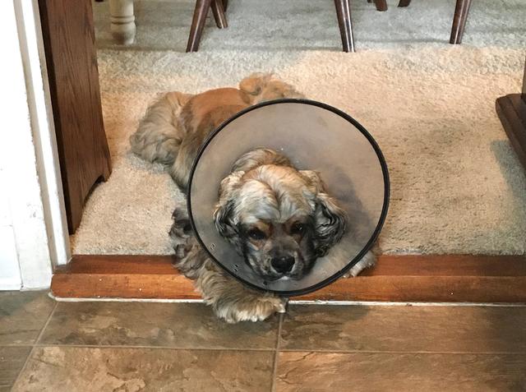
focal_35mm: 29
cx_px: 263
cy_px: 196
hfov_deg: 61.8
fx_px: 440
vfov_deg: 48.1
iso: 200
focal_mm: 4.15
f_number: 2.2
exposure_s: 1/24
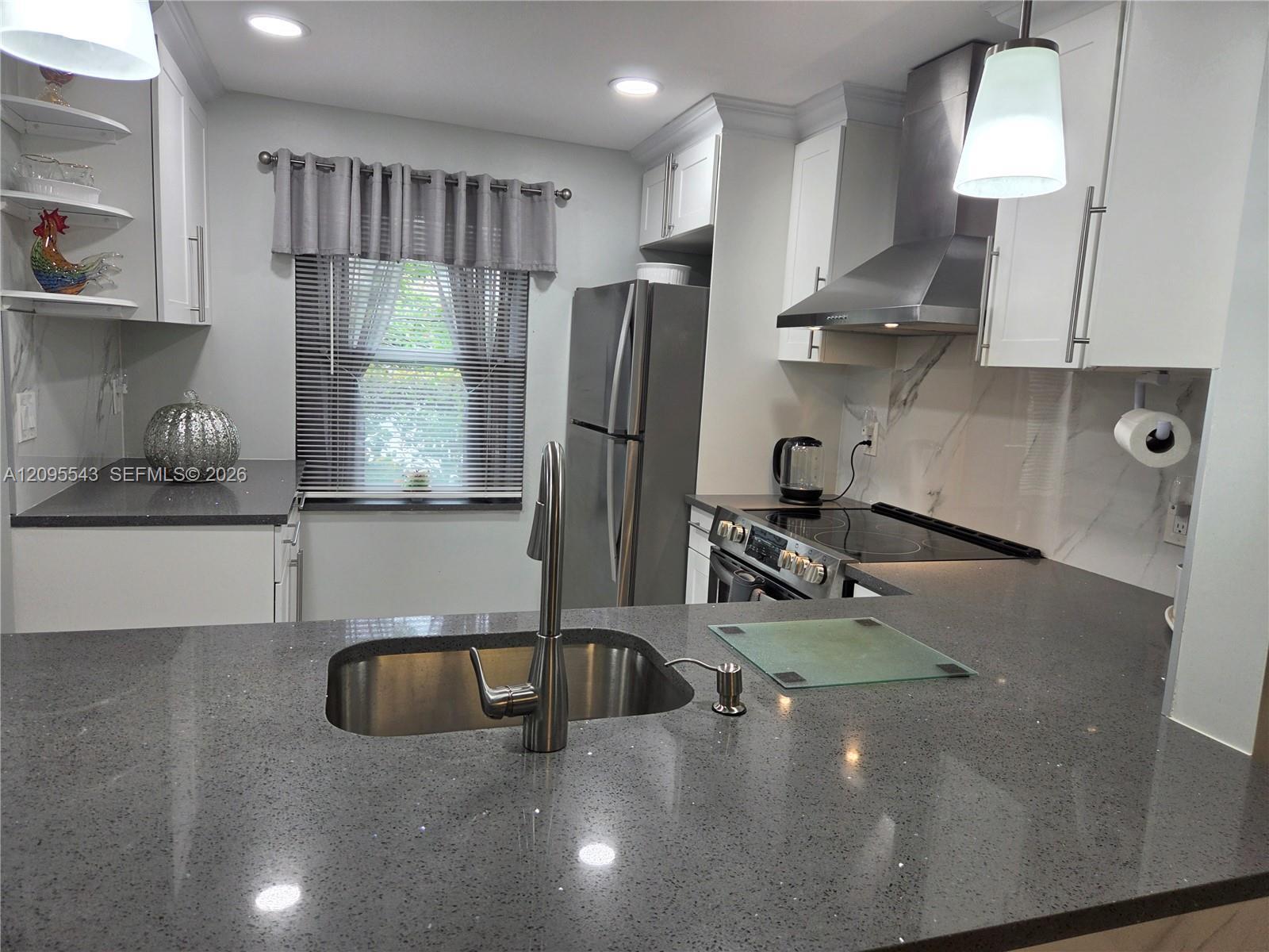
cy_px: 476
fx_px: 843
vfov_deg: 58.9
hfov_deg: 73.9
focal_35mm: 23
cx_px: 634
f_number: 1.8
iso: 50
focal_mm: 5.4
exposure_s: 1/120
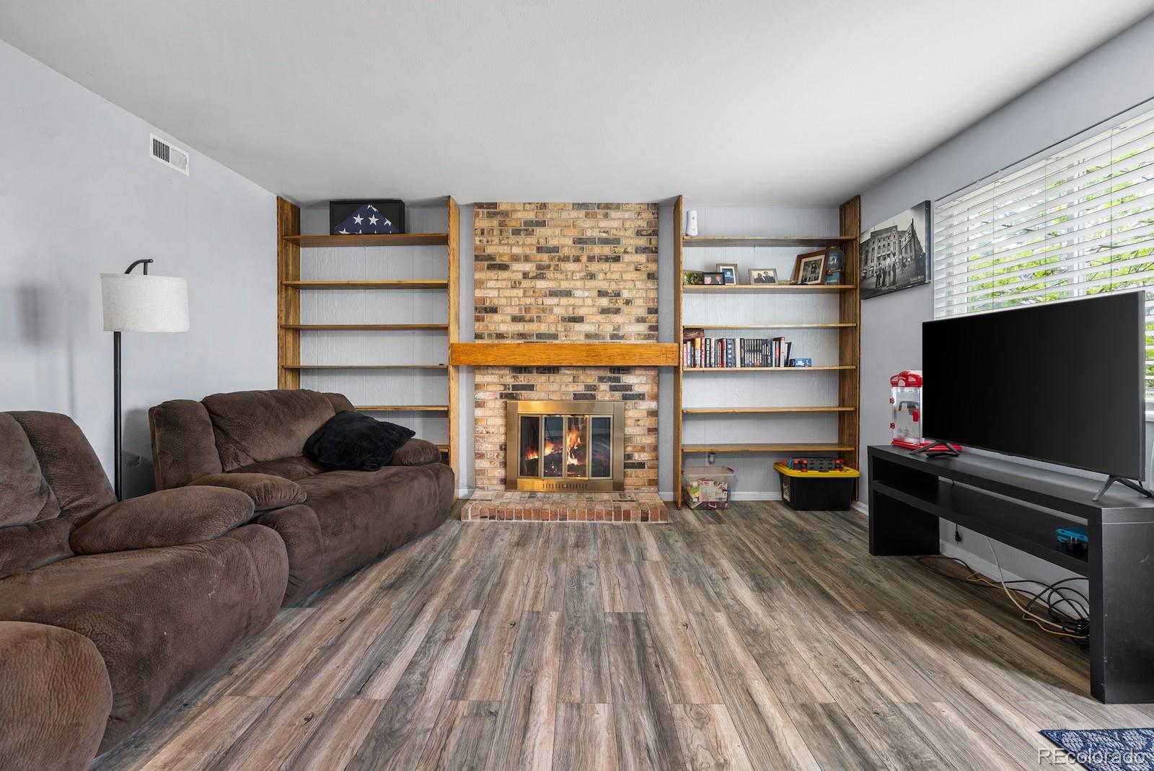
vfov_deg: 73.8
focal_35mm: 16
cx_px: 577
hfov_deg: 96.7
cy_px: 386
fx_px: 513
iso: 200
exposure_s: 5
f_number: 8
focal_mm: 16
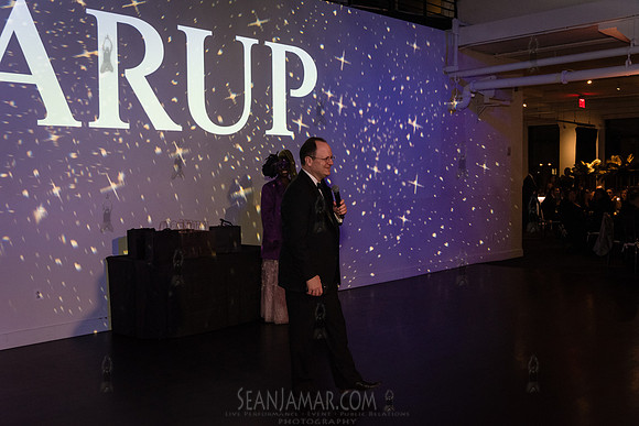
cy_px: 213
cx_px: 320
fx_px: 675
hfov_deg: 50.7
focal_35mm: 38
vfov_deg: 35.1
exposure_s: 1/160
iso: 5000
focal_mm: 38
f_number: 4.5
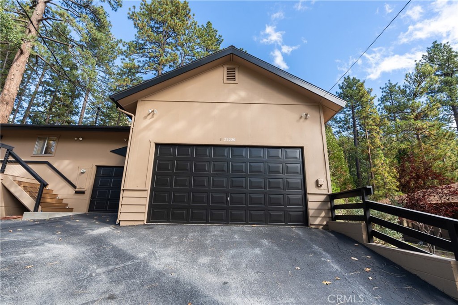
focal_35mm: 16
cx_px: 229
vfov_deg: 73.8
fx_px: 204
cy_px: 152
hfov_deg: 96.7
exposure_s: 1/100
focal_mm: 16
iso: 800
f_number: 8
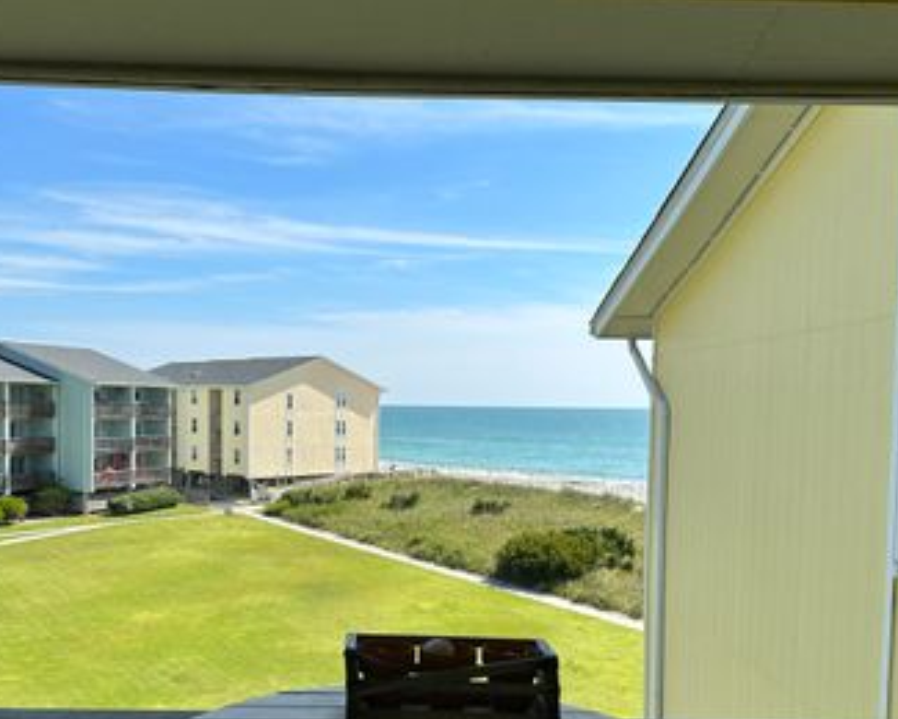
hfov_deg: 50.0
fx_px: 957
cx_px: 362
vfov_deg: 40.7
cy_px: 469
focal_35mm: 36
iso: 80
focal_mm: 6.86
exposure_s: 1/5263
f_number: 1.78
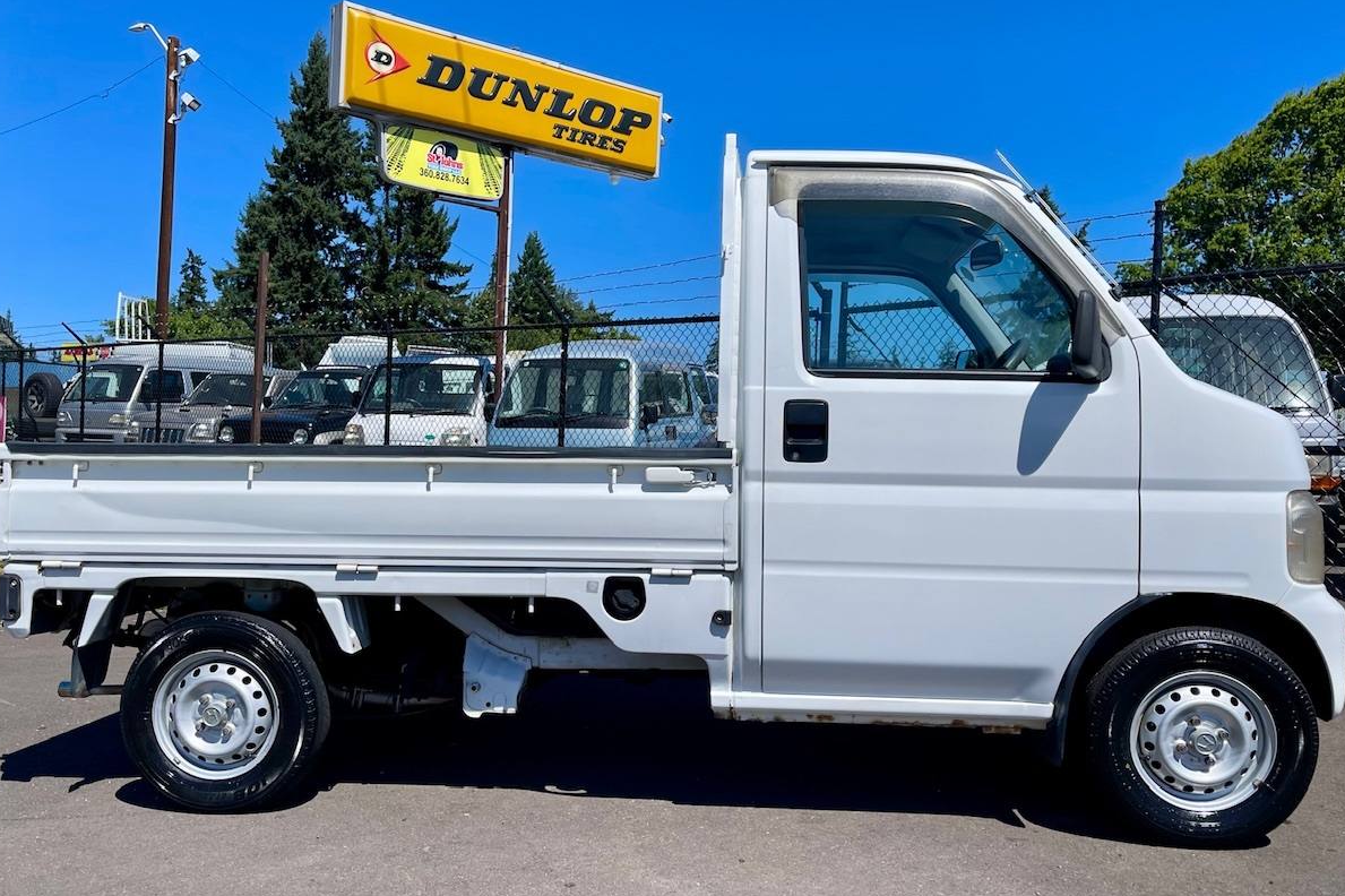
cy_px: 466
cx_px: 670
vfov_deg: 46.4
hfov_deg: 65.5
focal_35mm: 28
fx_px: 1046
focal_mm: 5.1
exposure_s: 1/5917
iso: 32
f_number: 1.6
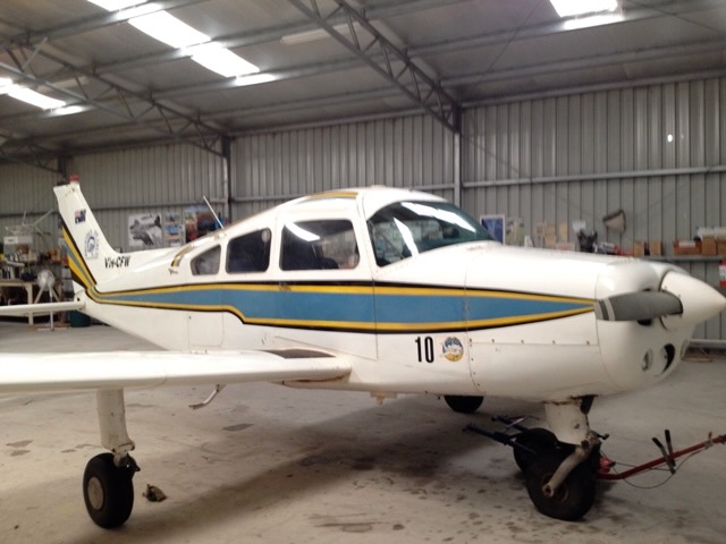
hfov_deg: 52.6
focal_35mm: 35
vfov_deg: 40.7
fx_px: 734
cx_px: 363
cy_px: 272
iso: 100
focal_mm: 4.28
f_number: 2.4
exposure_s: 1/24
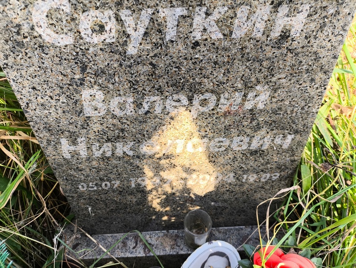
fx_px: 257
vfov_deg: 54.9
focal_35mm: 25
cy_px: 134
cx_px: 178
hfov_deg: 69.4
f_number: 1.7
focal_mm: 4.71
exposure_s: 1/120
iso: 64
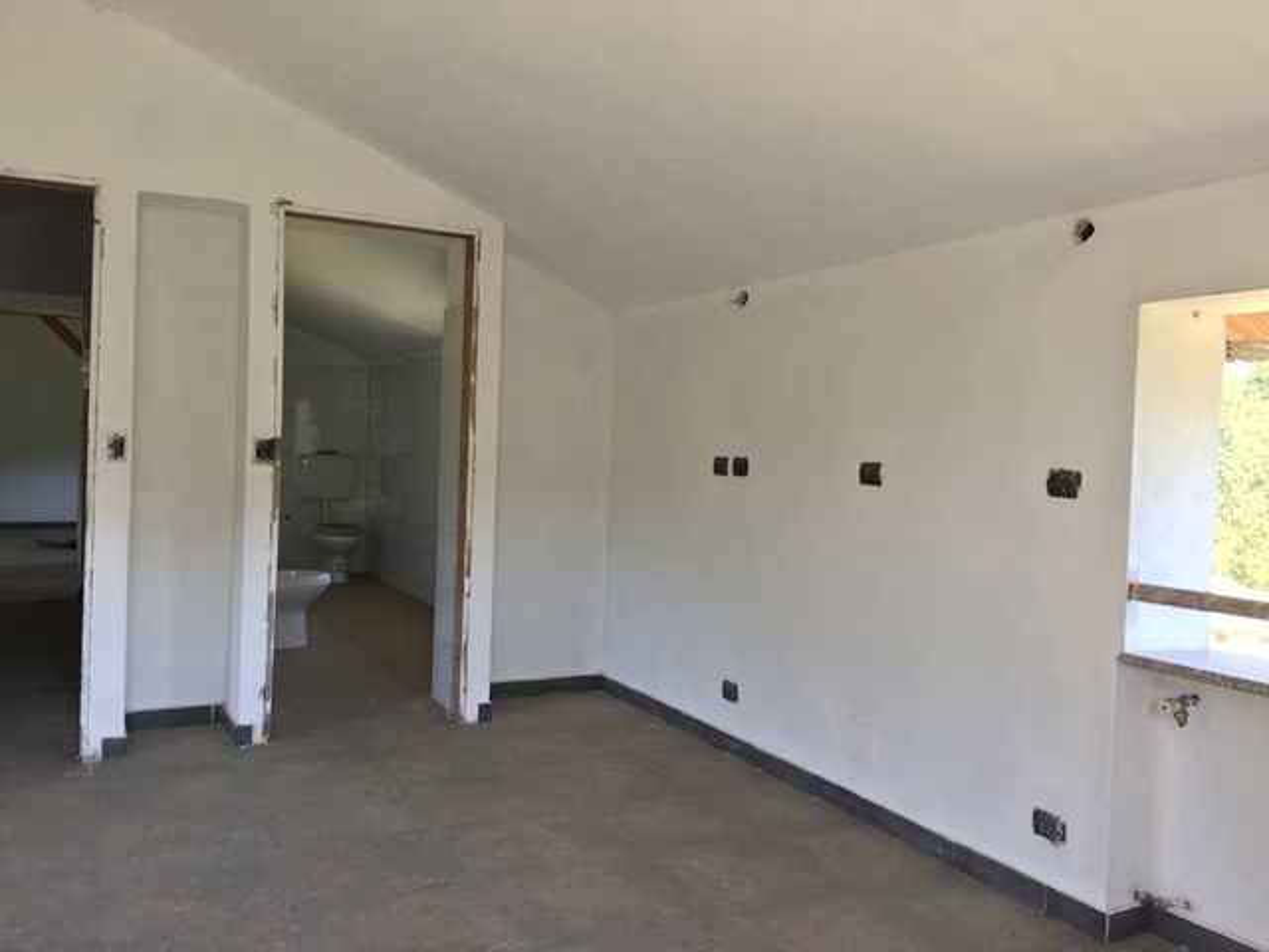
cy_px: 476
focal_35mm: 29
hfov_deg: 61.7
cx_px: 634
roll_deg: -2.1
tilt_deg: -1.9
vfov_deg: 48.2
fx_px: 1063
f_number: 2.2
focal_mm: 4.15
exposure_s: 1/50
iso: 32
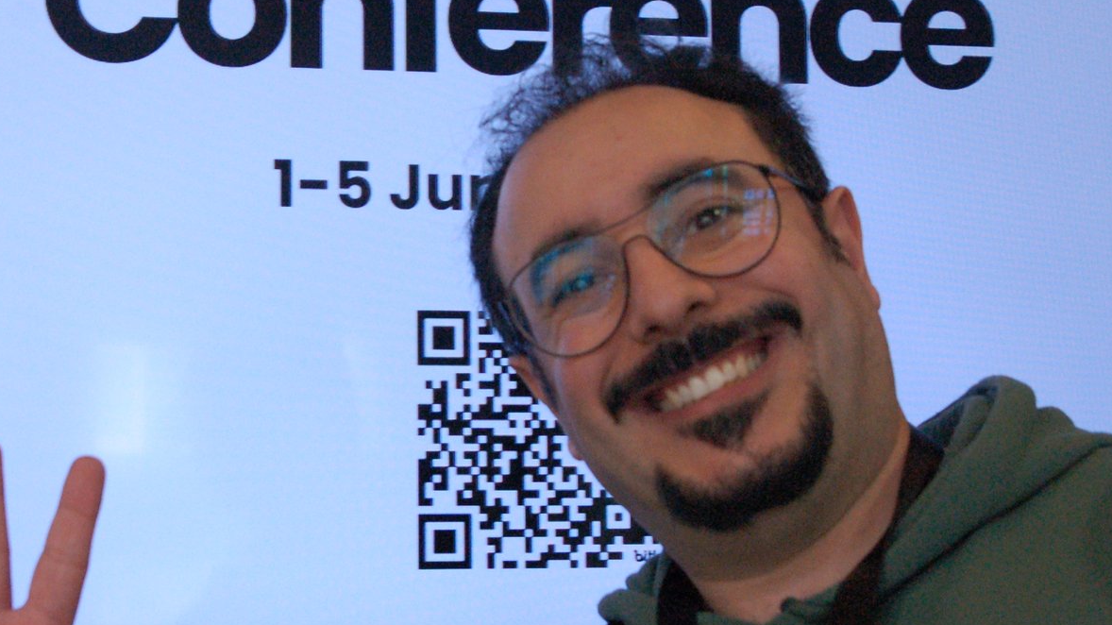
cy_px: 321
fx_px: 2358
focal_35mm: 80
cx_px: 418
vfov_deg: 15.1
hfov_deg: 26.4
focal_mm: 30
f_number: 7.1
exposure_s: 1/125
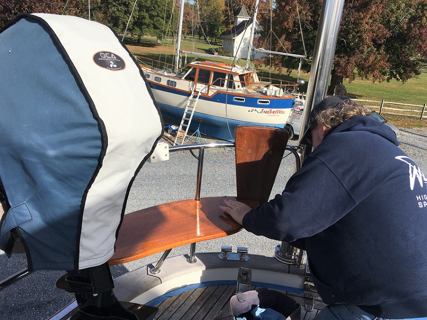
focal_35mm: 29
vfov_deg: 48.3
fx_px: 358
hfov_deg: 61.6
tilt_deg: -18.0
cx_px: 214
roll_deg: -3.7
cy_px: 160
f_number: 2.2
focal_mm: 4.15
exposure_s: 1/2262
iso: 25
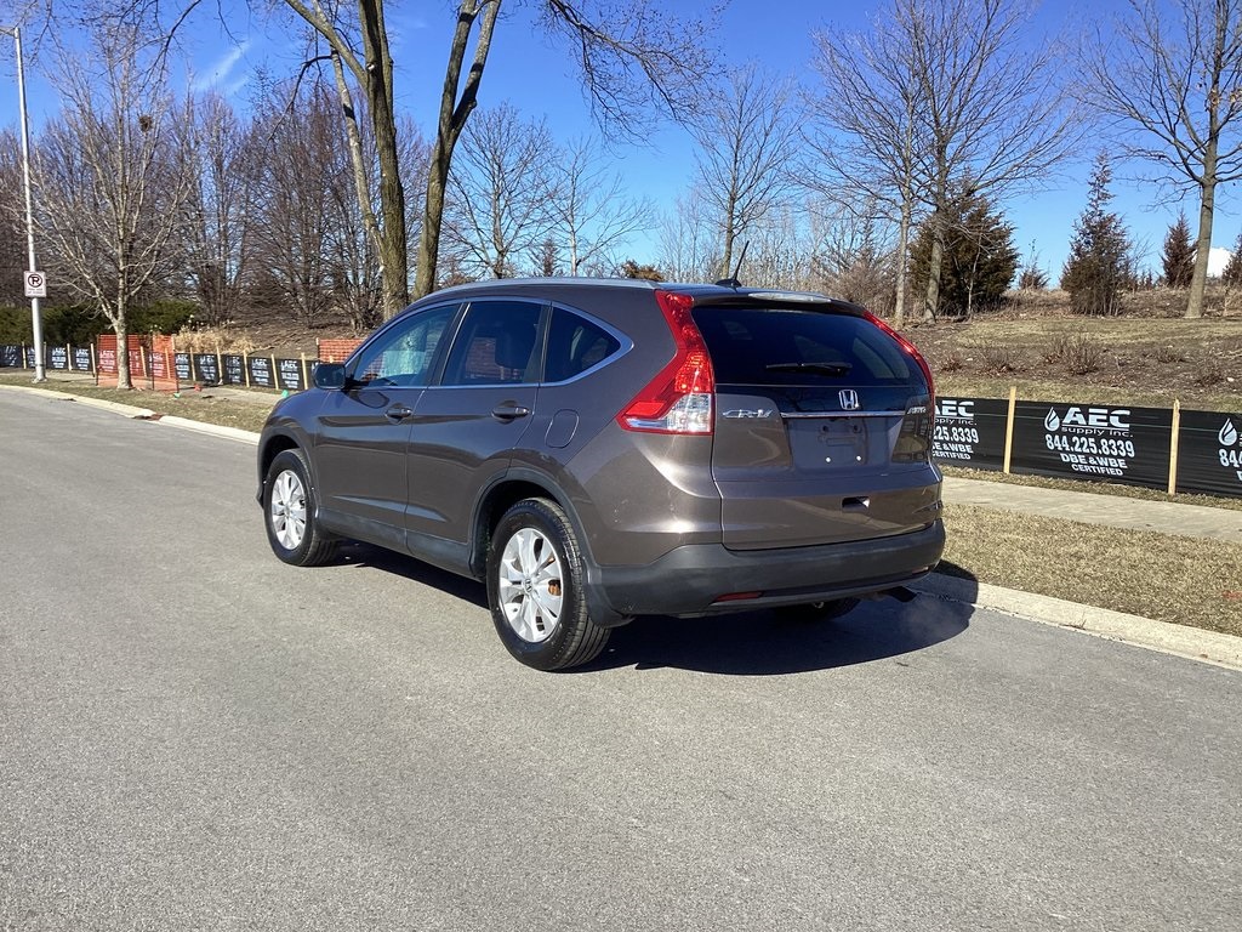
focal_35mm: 31
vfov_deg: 45.4
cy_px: 466
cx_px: 621
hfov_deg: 58.4
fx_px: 1112
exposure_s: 1/1045
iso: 25
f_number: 2.4
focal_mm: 3.3
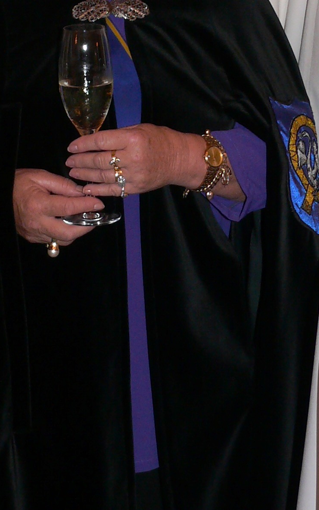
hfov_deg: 11.5
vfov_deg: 18.2
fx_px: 1586
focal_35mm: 114
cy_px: 144
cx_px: 83
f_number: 2.8
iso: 100
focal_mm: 7.4
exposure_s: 1/30
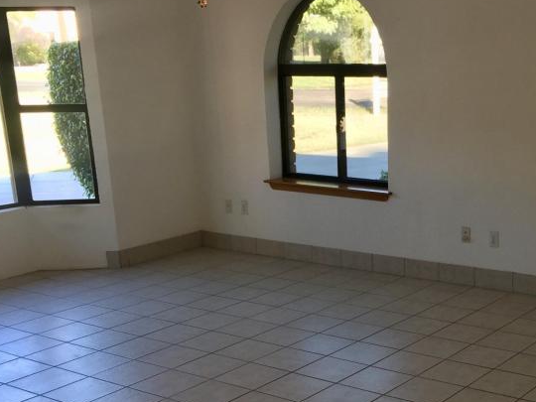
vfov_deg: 26.1
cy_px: 319
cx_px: 384
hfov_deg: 34.4
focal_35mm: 55
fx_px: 852
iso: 32
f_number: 2.2
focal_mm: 4.15
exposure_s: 1/60
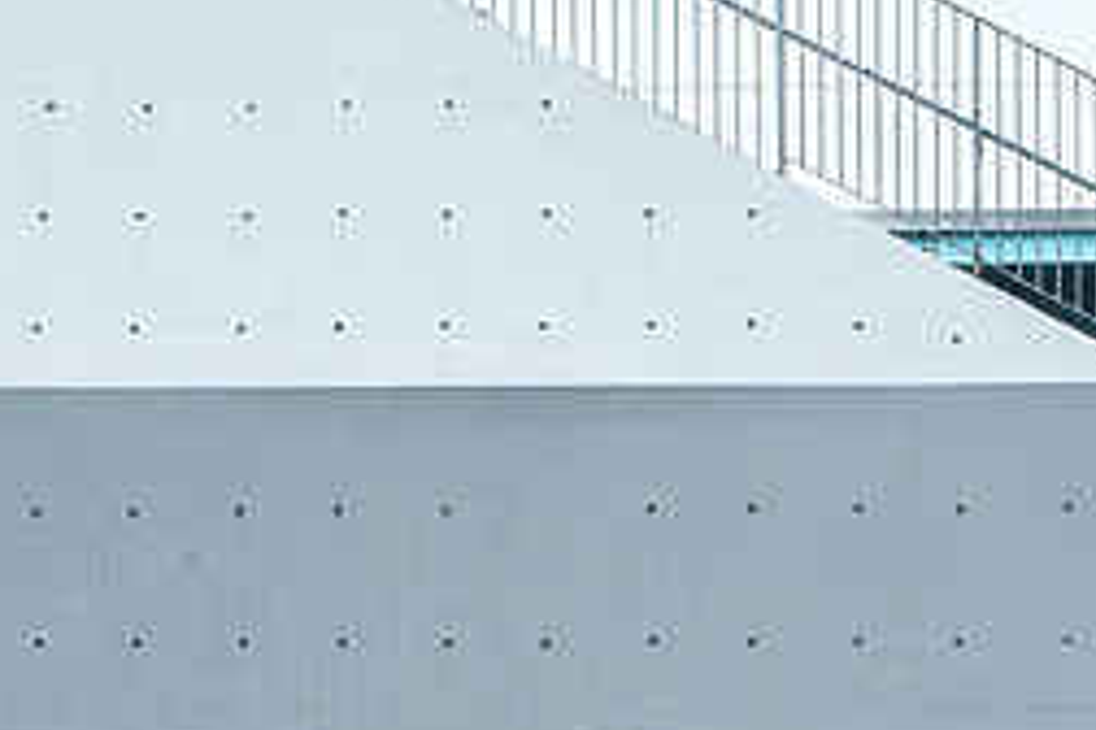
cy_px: 502
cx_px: 391
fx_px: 4901
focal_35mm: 161
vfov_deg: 8.5
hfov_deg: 12.7
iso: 100
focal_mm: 52
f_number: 5.6
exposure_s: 1/60
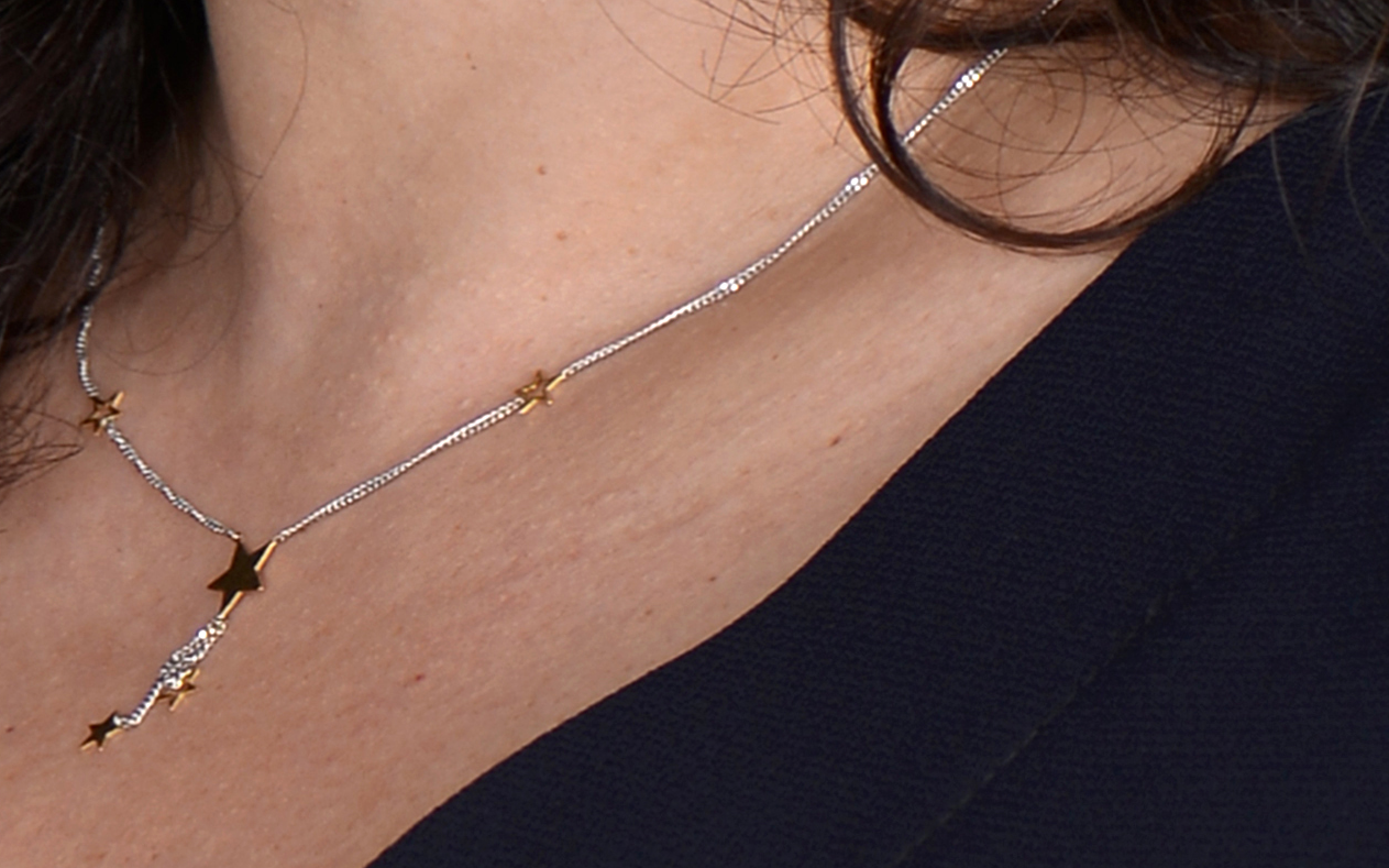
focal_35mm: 624
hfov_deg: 3.4
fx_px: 23618
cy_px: 844
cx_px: 476
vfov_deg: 2.1
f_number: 6.3
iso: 80
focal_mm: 105
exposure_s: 1/200
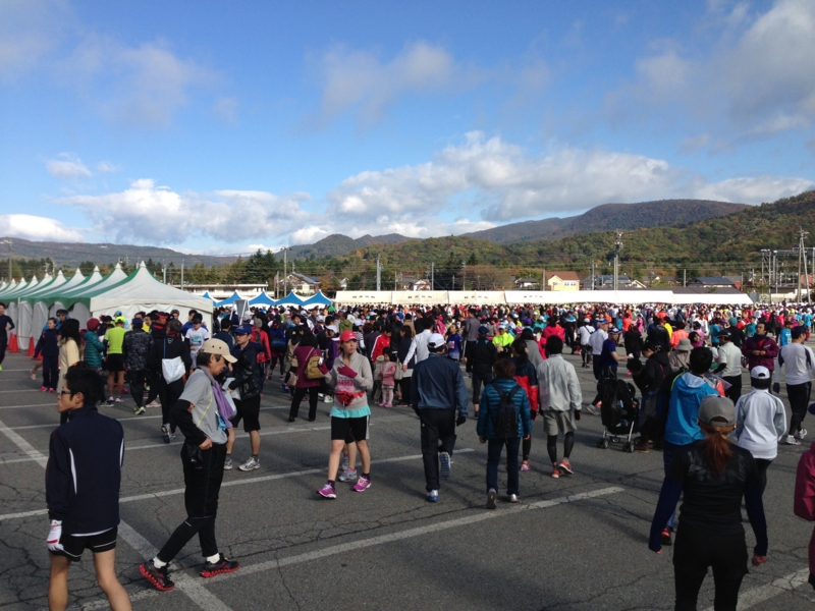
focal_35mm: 33
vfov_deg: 42.9
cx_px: 408
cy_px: 306
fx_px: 777
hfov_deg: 55.4
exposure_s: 1/1355
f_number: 2.4
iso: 50
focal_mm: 4.12
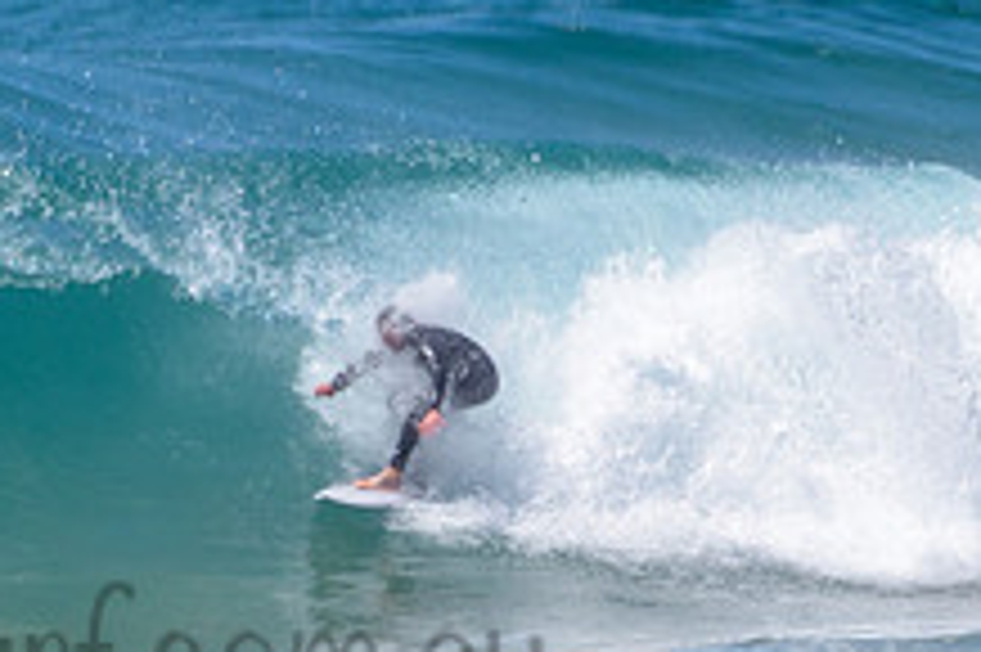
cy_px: 417
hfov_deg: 1.3
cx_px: 362
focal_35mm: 1631
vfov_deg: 0.8
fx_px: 44410
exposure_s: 1/2000
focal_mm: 500
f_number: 5.6
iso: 90
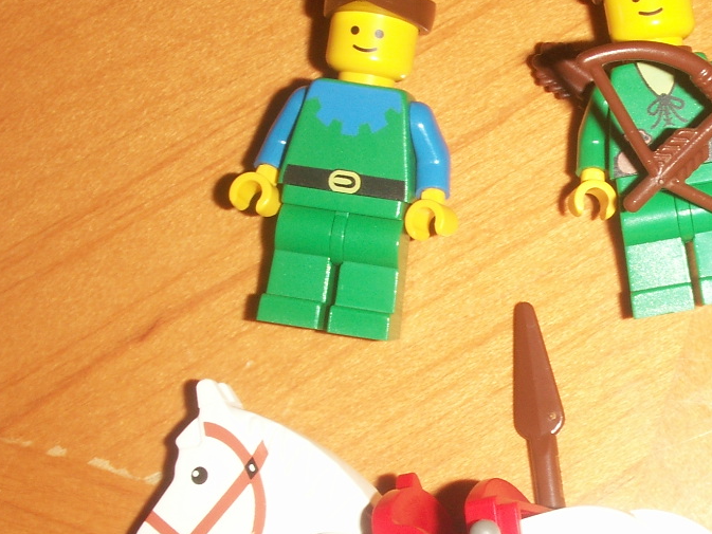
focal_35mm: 88
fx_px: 1810
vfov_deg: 16.7
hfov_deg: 21.5
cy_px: 391
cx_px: 698
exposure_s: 1/40
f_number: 7.1
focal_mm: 7.7
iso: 50
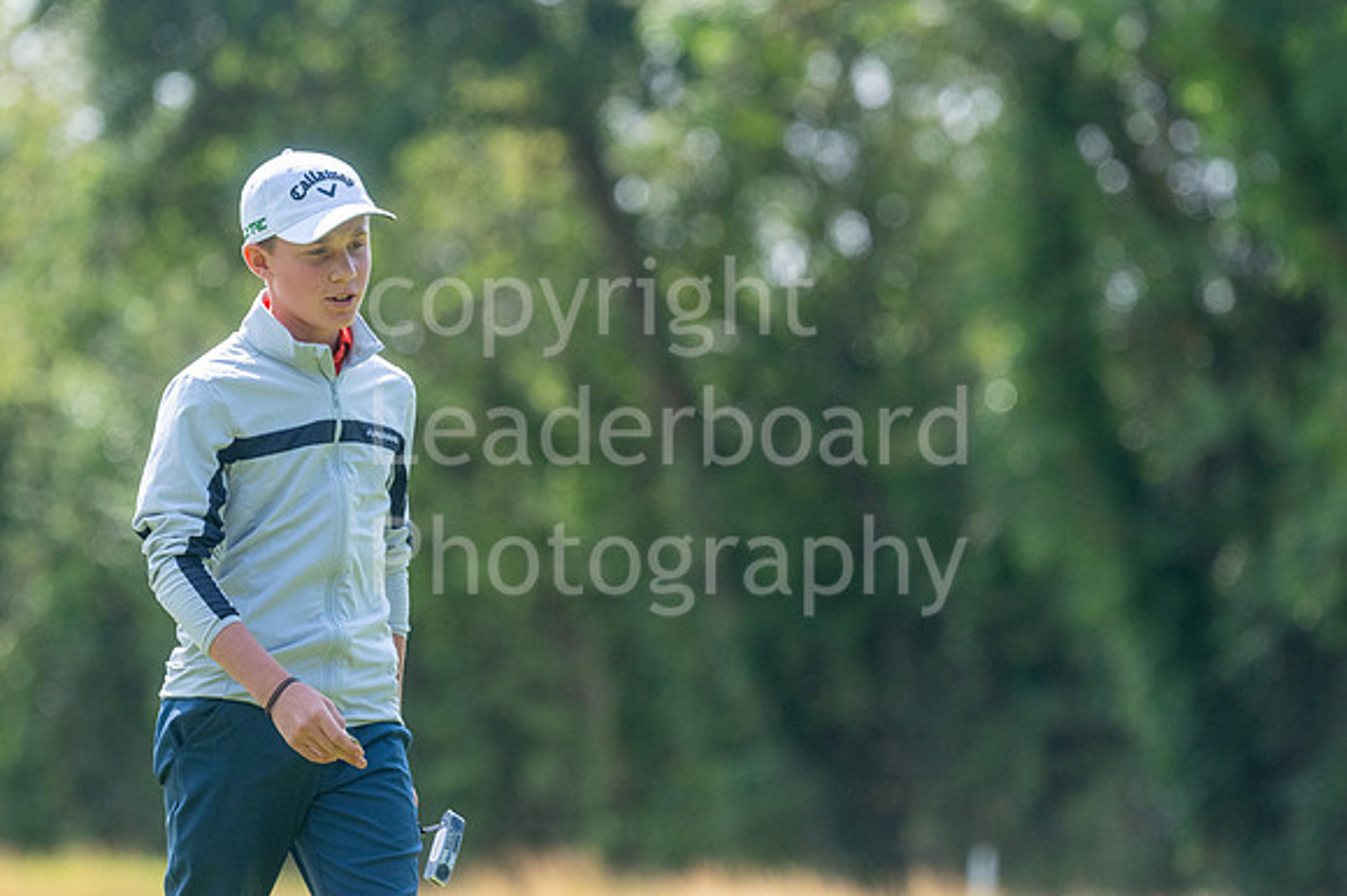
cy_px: 448
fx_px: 16827
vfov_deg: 3.1
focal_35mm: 450
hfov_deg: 4.6
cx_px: 674
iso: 640
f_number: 5
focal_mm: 300
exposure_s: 1/2000
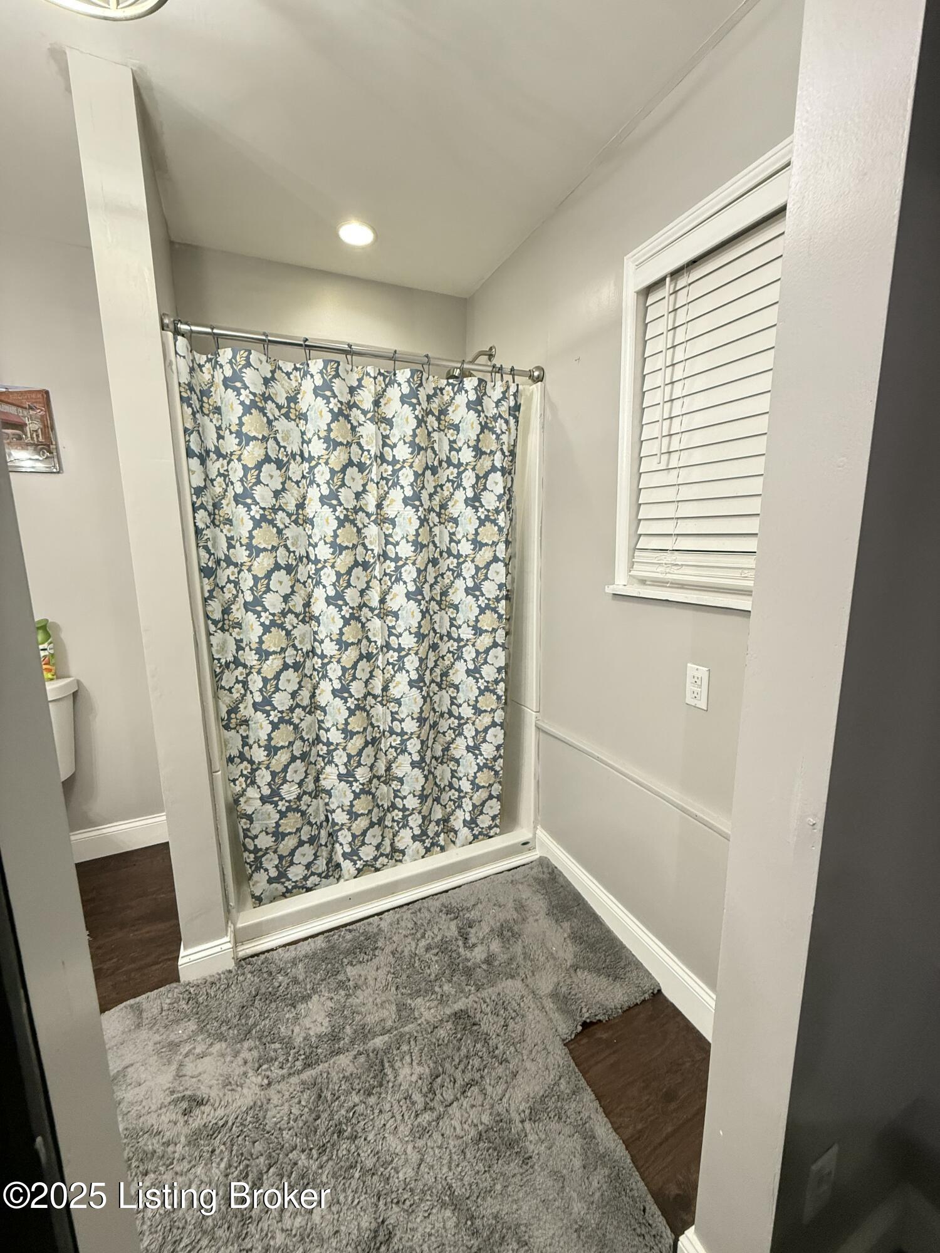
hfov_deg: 85.7
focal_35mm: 14
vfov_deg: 102.1
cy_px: 626
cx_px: 470
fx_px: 507
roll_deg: +0.5
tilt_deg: -9.3
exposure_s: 1/60
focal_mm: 2.22
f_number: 2.2
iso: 400
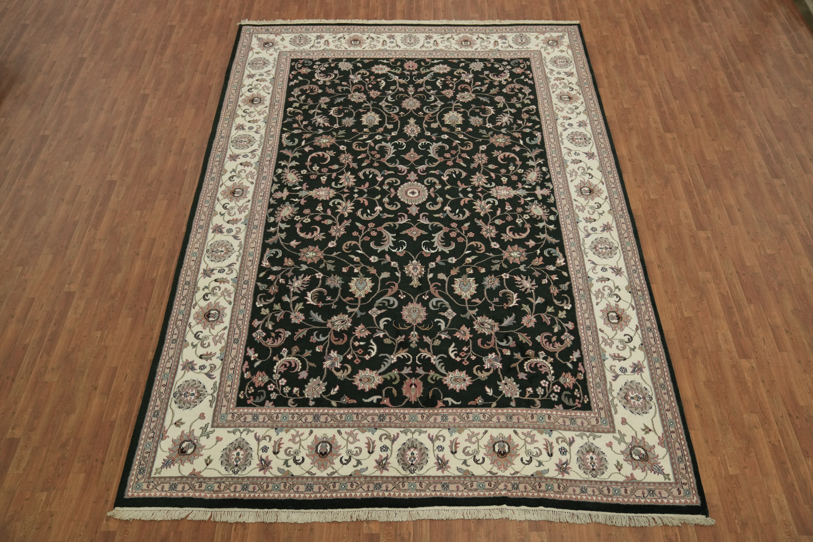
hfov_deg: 61.9
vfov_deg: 43.6
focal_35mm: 30
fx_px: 677
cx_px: 406
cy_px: 271
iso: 1600
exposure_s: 1/125
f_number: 3.2
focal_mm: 30
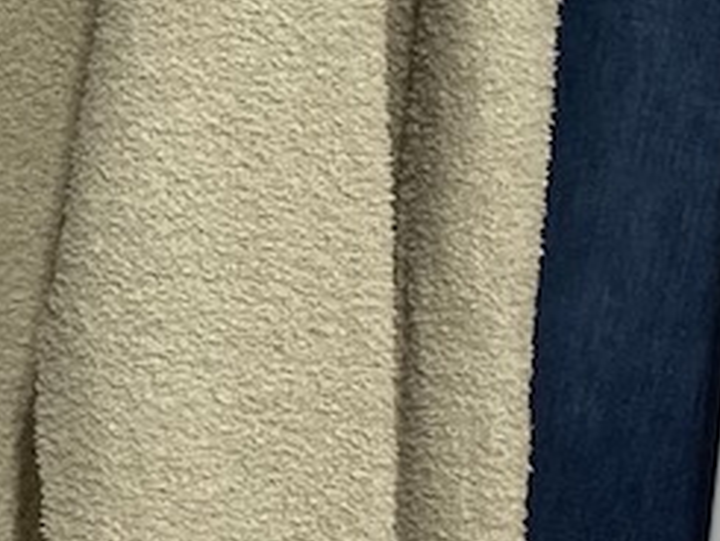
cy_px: -156
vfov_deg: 9.5
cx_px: -917
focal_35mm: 153
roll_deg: +0.5
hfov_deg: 11.1
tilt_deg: -11.9
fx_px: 3184
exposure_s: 1/100
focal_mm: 4.25
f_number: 1.8
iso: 32
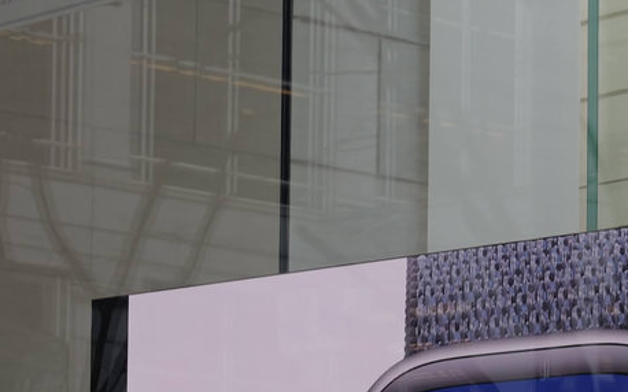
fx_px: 3354
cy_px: 571
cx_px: 699
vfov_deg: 6.6
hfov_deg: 10.6
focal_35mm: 196
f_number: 3.5
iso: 100
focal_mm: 43
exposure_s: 1/125
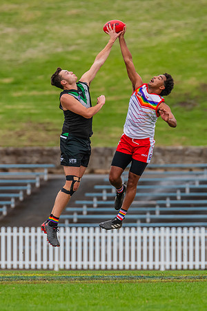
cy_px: 168
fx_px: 6420
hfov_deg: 1.8
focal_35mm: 744
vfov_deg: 2.8
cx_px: 78
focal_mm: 420
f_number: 5
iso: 800
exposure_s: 1/1000
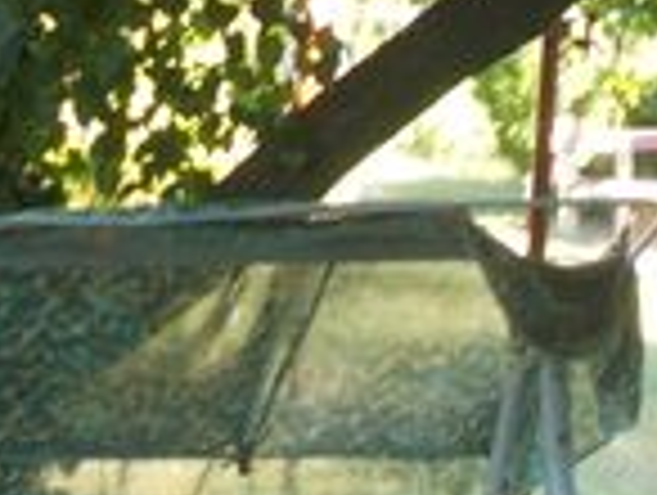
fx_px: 2700
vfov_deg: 10.3
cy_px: -81
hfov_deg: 13.9
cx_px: 238
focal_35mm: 142
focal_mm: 4.6
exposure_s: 1/25
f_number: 3.2
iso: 80
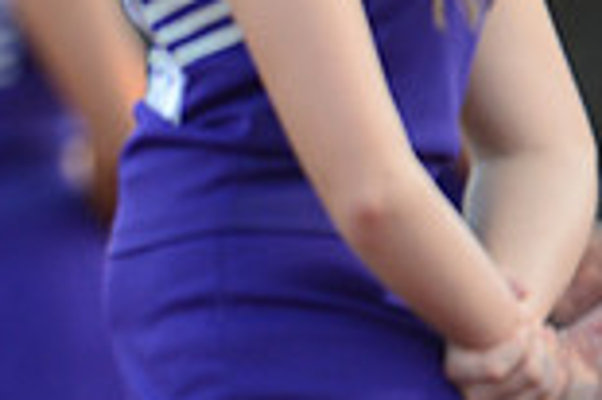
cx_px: -408
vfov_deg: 0.7
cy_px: 80
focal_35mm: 2059
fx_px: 34394
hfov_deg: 1.0
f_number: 4
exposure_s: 1/500
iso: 1250
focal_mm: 550
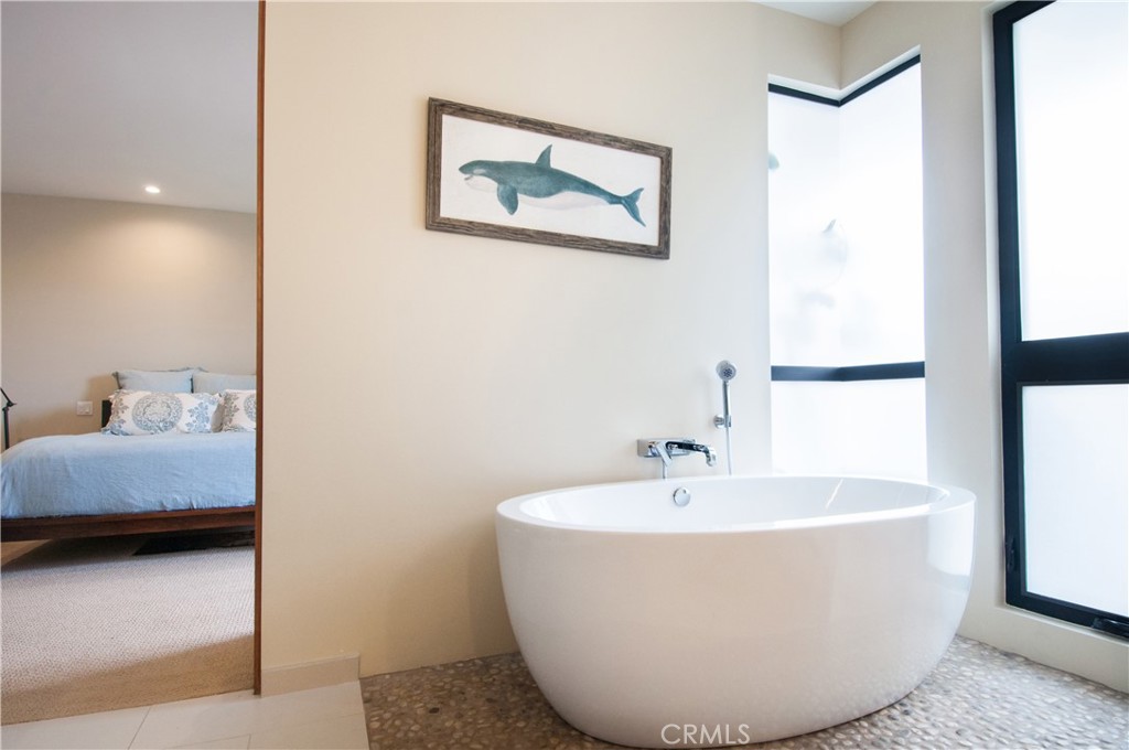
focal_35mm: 18
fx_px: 564
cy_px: 375
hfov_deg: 90.1
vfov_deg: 67.2
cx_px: 564
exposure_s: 1/50
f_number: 9
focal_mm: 12
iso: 200
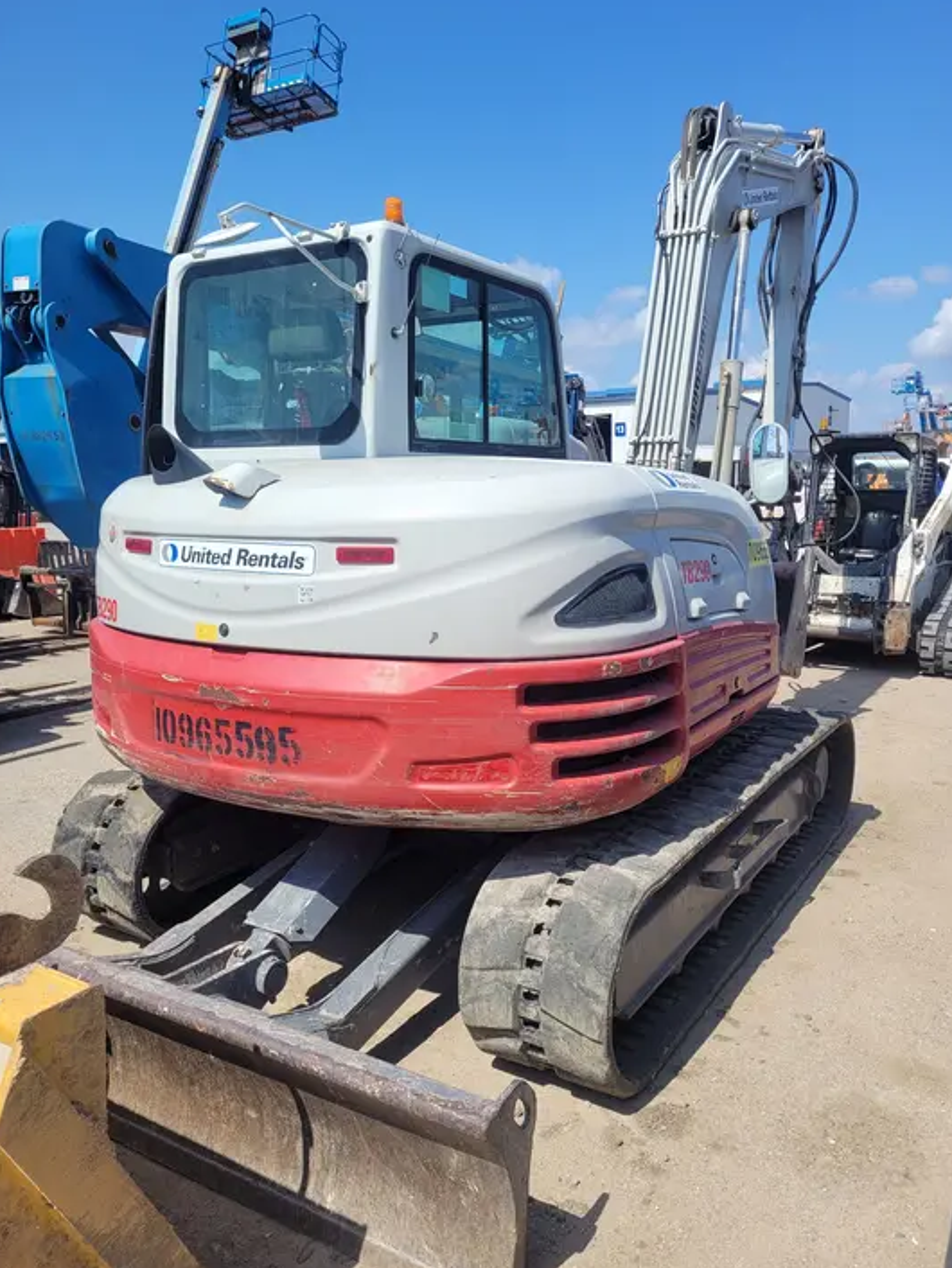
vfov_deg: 65.3
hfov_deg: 51.4
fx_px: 989
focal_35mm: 27
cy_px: 622
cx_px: 485
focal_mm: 5.4
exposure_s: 1/2657
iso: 40
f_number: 1.8
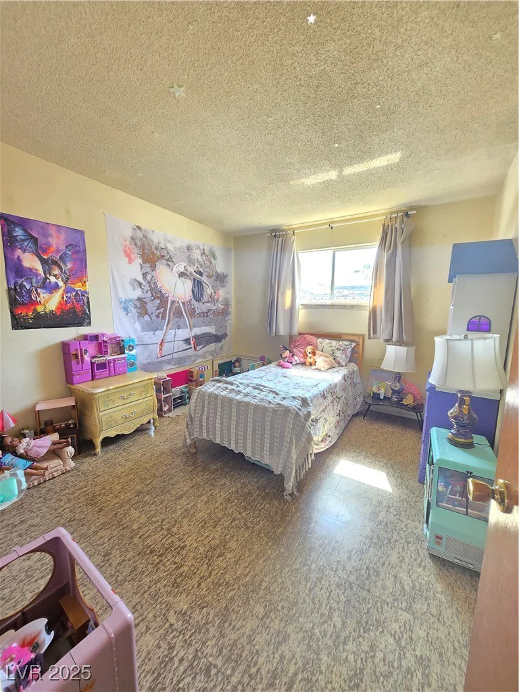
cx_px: 260
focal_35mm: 13
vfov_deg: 106.2
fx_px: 260
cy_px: 346
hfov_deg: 89.9
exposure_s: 1/60
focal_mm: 1.7
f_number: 2.2
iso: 125
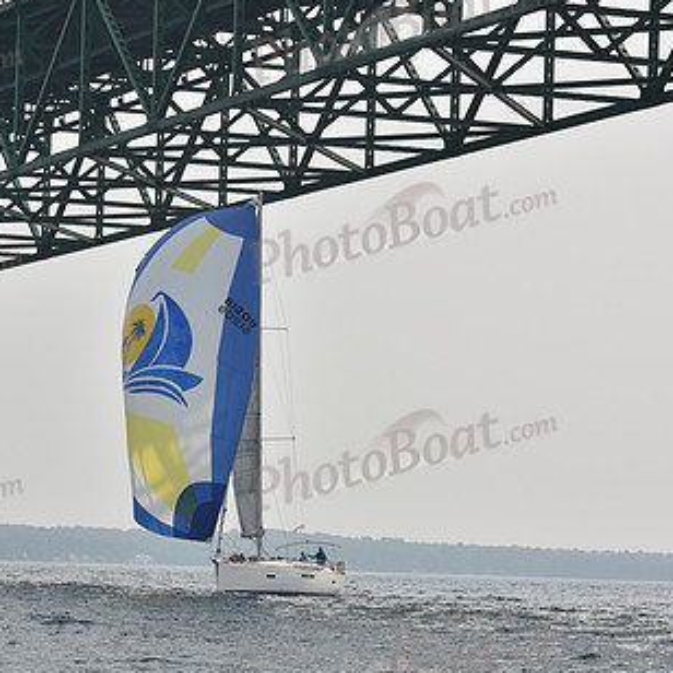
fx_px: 3453
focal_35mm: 157
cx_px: 138
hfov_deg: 11.1
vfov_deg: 11.1
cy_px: 373
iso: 250
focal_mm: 98
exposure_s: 1/1250
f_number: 9
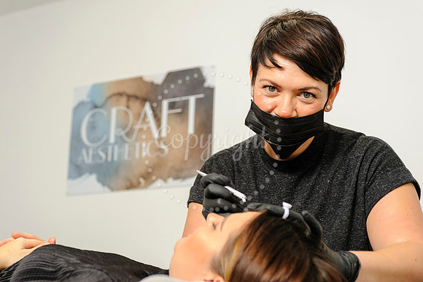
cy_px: 141
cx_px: 212
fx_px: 822
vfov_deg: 19.4
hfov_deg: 28.9
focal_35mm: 70
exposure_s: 1/125
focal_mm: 70
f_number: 5.6
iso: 200
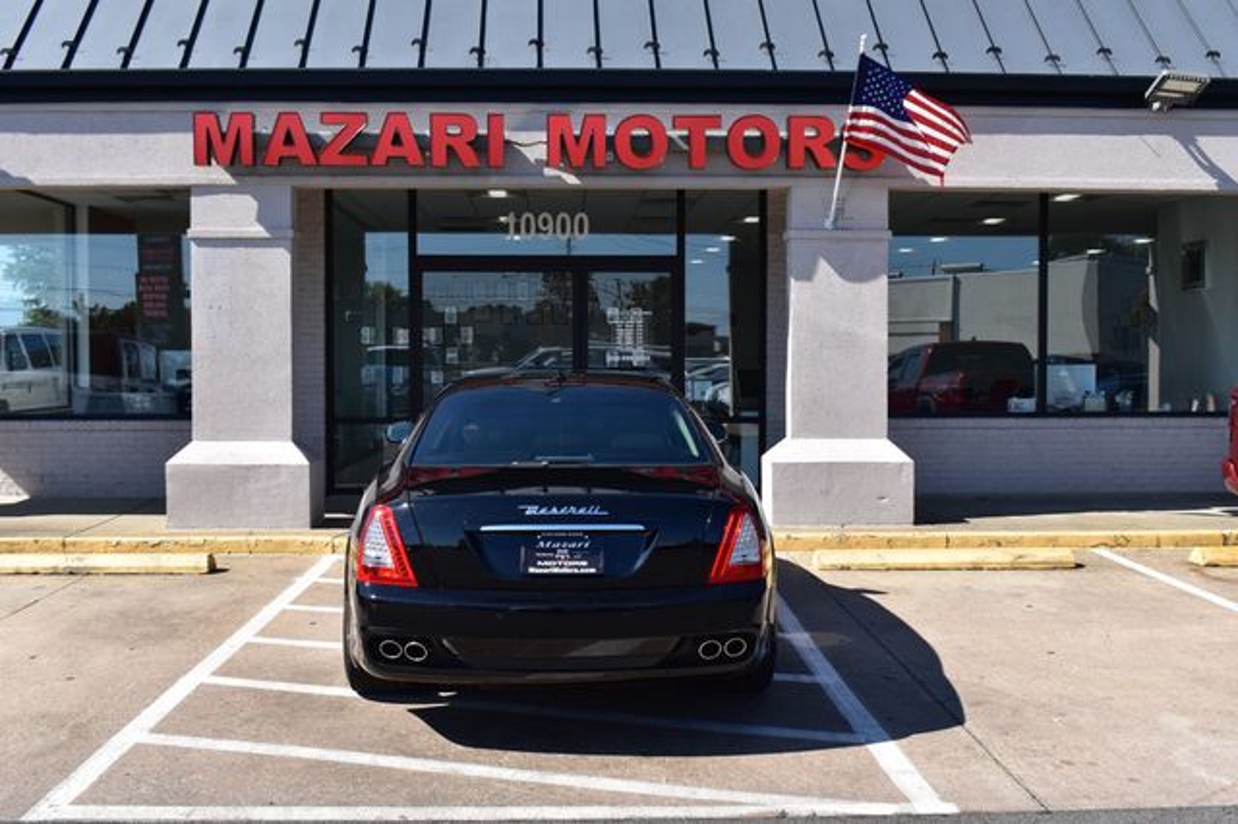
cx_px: 619
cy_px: 412
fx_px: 1340
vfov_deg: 34.2
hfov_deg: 49.6
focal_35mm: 39
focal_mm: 26
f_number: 11
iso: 400
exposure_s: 1/500
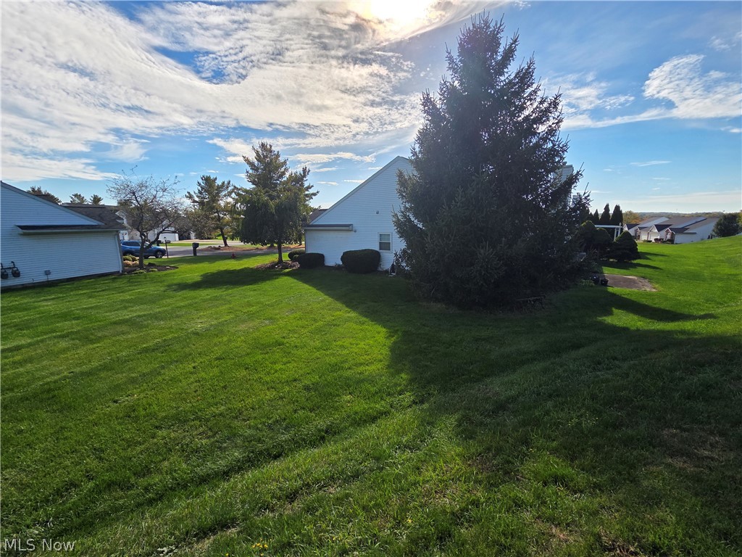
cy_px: 278
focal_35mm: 13
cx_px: 371
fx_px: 279
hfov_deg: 106.2
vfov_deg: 89.9
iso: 50
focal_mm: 2.2
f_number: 2.2
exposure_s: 1/2760
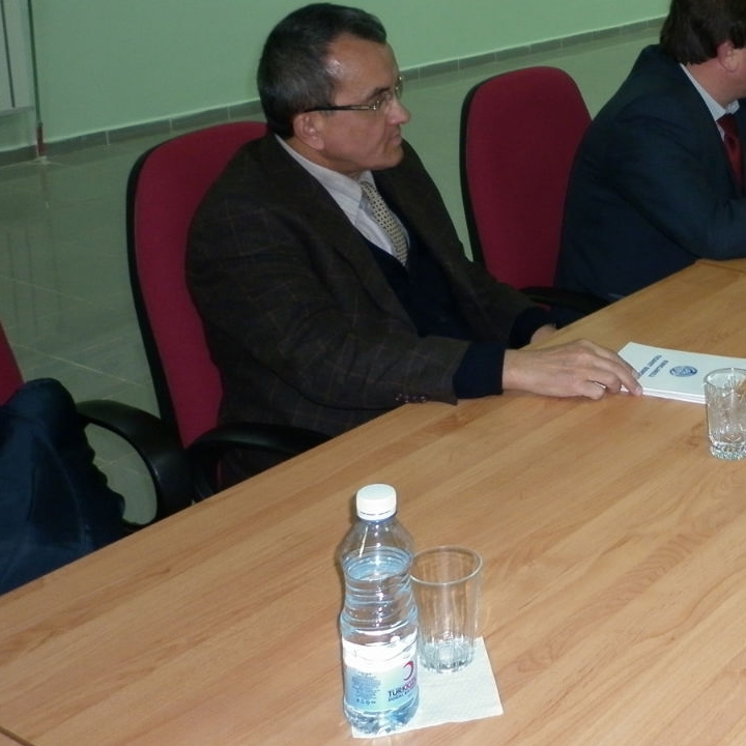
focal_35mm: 55
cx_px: 766
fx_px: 1341
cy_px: 169
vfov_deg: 30.5
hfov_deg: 28.9
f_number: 2.8
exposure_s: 1/30
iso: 100
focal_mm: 5
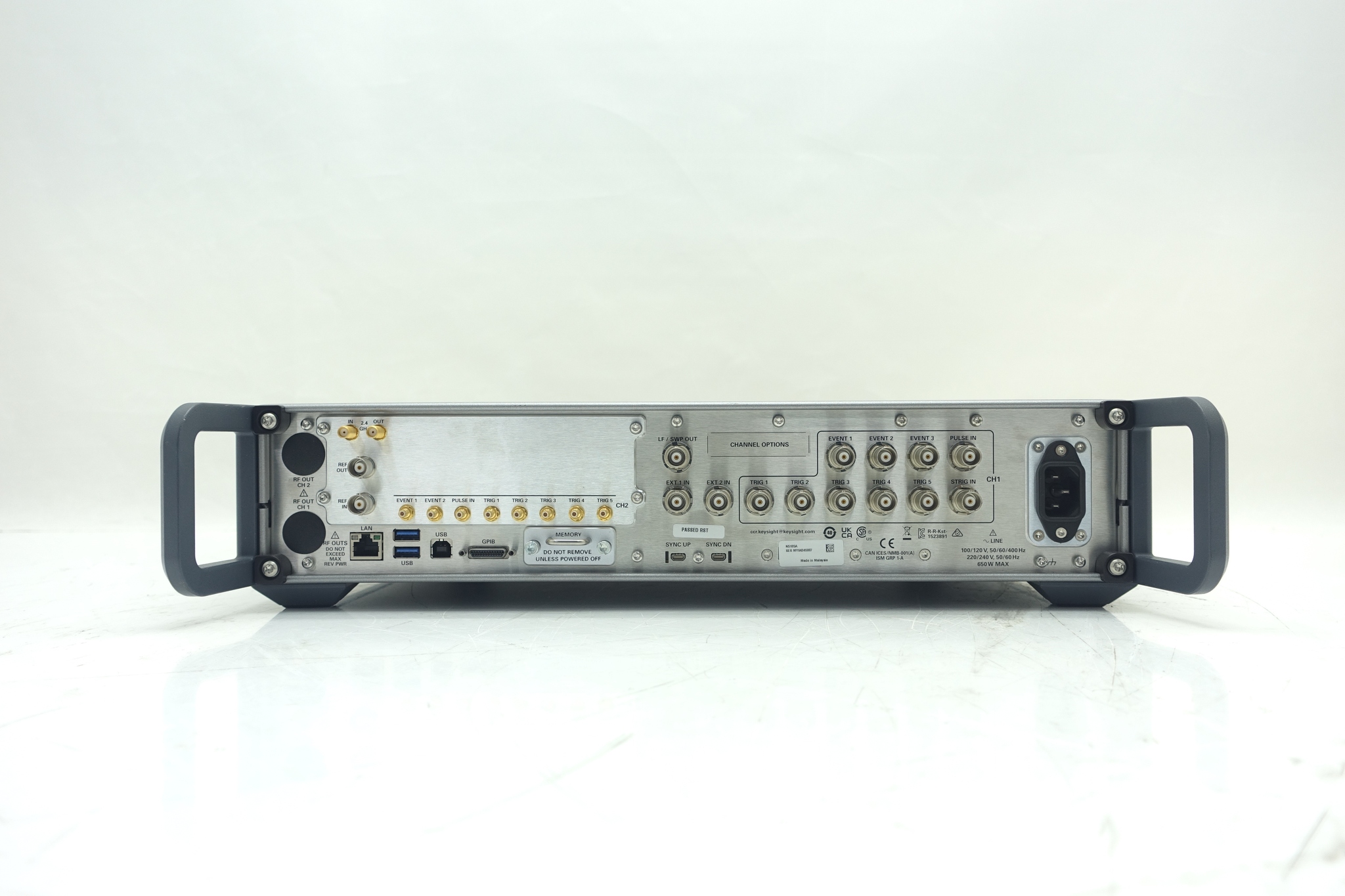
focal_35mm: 31
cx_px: 672
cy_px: 448
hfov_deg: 60.3
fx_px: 1158
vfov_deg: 42.3
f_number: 3.2
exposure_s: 1/20
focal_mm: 11.45
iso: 100
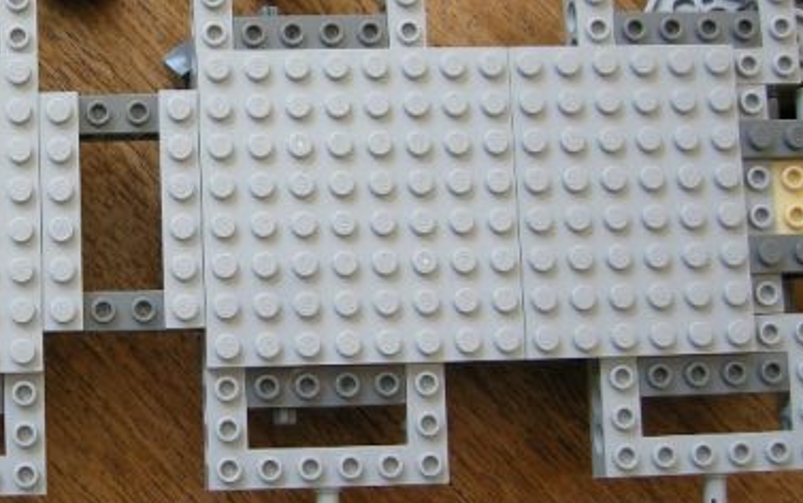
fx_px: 1773
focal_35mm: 81
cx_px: 115
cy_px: 194
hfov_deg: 24.9
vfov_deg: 16.1
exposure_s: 1/59.7
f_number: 2.7
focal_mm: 7.5
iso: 97
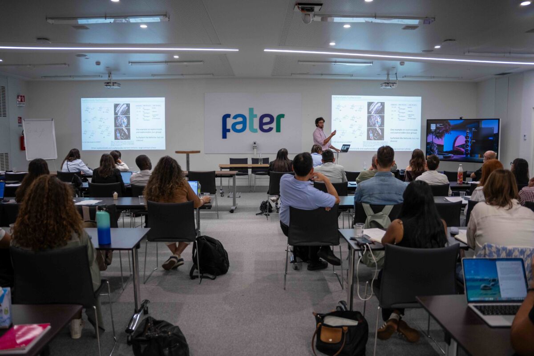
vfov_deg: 46.4
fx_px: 415
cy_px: 178
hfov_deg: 65.5
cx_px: 267
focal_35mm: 28
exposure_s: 1/400
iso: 2000
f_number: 2.8
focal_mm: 28
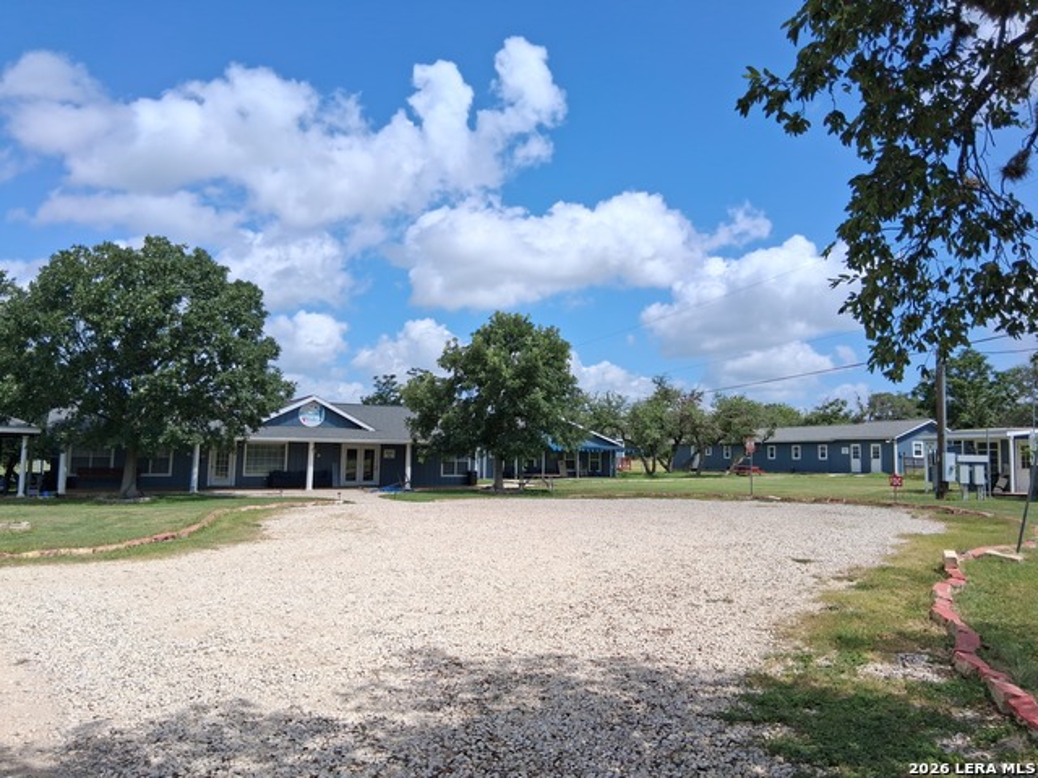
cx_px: 519
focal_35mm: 26
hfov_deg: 67.3
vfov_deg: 53.1
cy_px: 389
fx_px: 780
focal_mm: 3.98
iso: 25
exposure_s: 1/882
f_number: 1.8
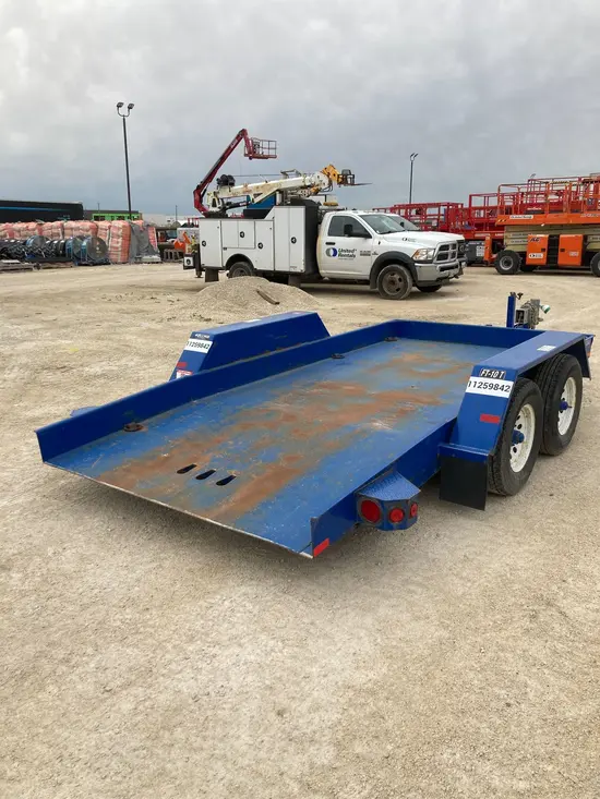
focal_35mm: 28
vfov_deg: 63.4
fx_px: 647
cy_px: 400
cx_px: 300
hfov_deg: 49.8
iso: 20
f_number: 1.8
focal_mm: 3.99
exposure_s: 1/164
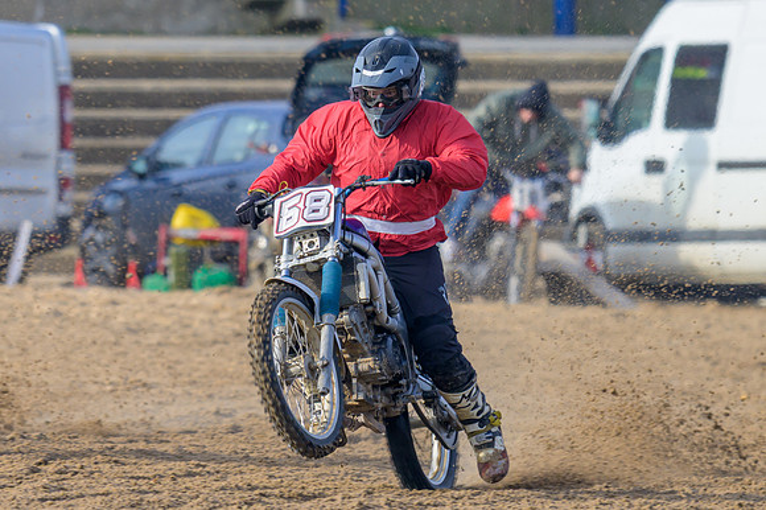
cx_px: 259
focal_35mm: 1139
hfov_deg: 1.8
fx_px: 24231
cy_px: 255
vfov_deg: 1.2
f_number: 8
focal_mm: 560
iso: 360
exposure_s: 1/400
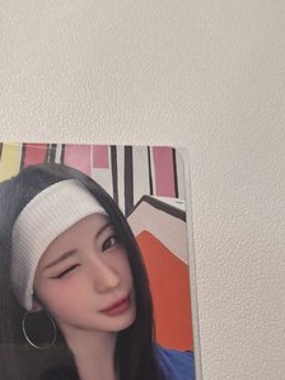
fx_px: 450
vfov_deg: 44.1
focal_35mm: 41
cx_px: 98
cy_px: 290
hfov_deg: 34.8
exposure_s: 1/120
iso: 125
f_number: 1.8
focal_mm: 5.54
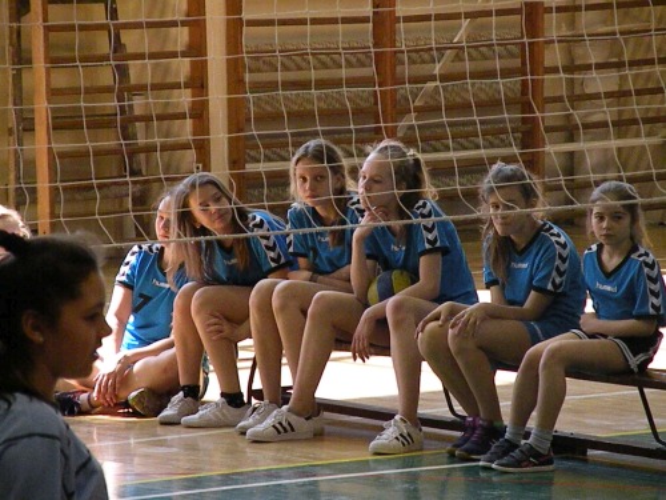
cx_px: 333
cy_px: 250
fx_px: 5964
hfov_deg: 6.4
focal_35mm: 310
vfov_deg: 4.8
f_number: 4.5
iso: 1600
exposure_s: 1/320
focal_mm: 55
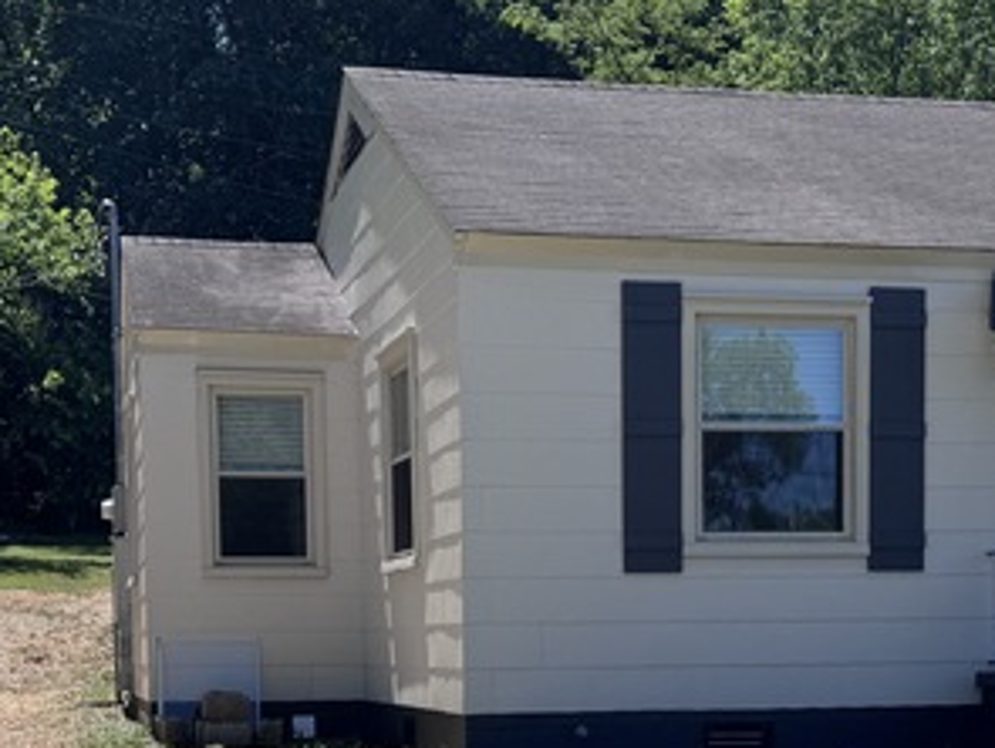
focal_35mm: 65
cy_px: 701
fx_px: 1871
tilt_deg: -2.4
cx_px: 506
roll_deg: +0.5
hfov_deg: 29.8
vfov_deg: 22.0
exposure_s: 1/4608
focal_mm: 6.76
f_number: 1.78
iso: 80
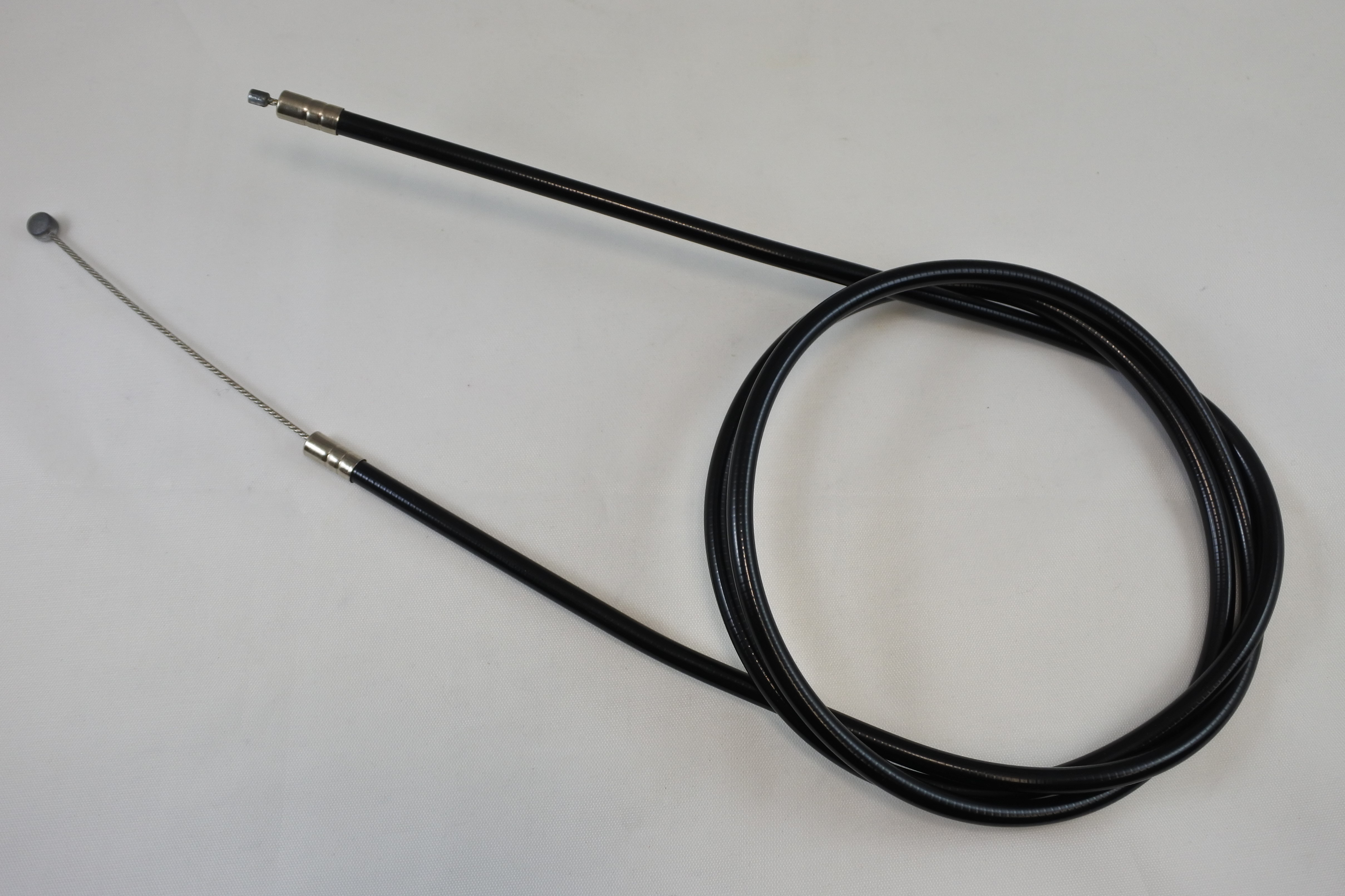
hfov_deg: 60.3
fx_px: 1158
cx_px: 672
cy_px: 448
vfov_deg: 42.3
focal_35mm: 31
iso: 320
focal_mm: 11.6
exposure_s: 1/250
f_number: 3.8
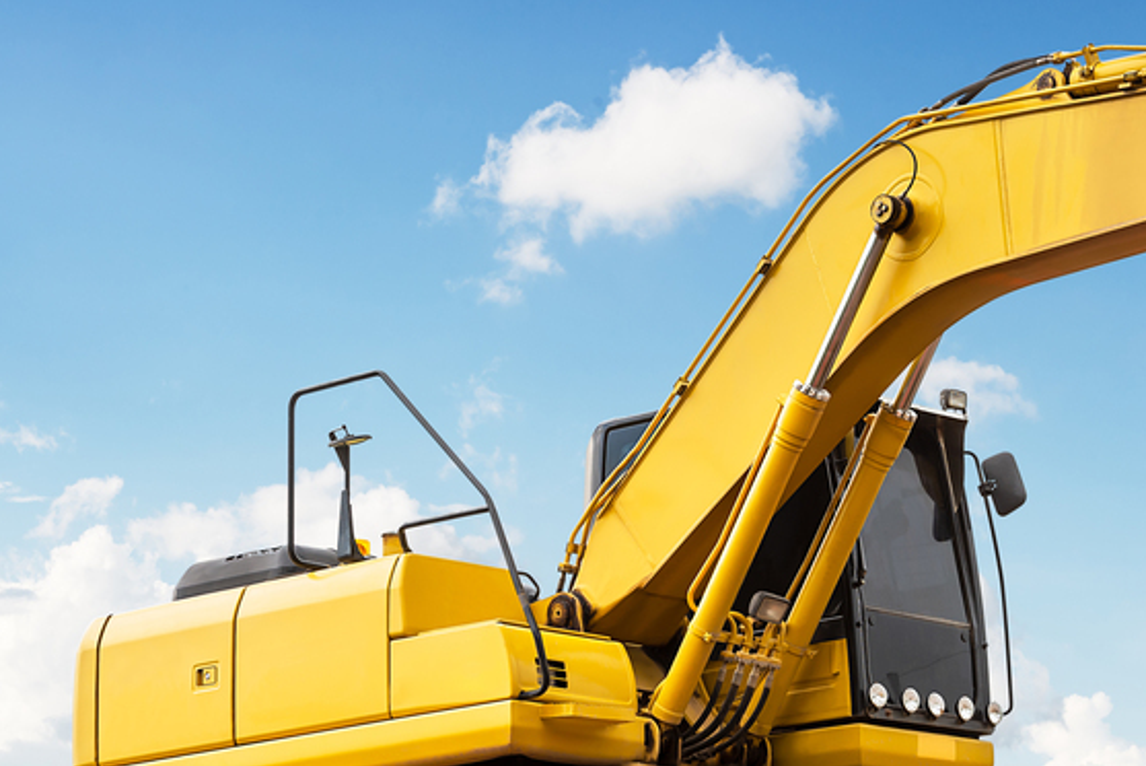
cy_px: 469
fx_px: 1943
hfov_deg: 32.1
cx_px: 903
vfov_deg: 22.2
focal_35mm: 61
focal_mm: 34
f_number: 11
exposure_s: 1/30
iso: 100
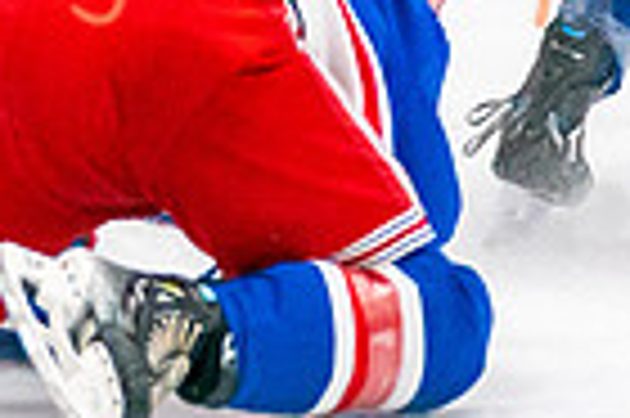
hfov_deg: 2.0
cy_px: -135
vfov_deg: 1.4
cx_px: -194
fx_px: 17637
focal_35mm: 1009
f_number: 2.8
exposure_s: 1/1250
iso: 3200
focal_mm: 158
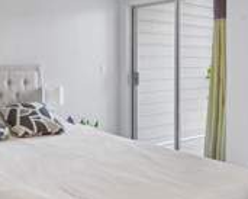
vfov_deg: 35.4
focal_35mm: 42
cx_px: -12
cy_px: 66
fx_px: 308
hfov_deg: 37.9
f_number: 8
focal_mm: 16
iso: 400
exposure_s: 1/10
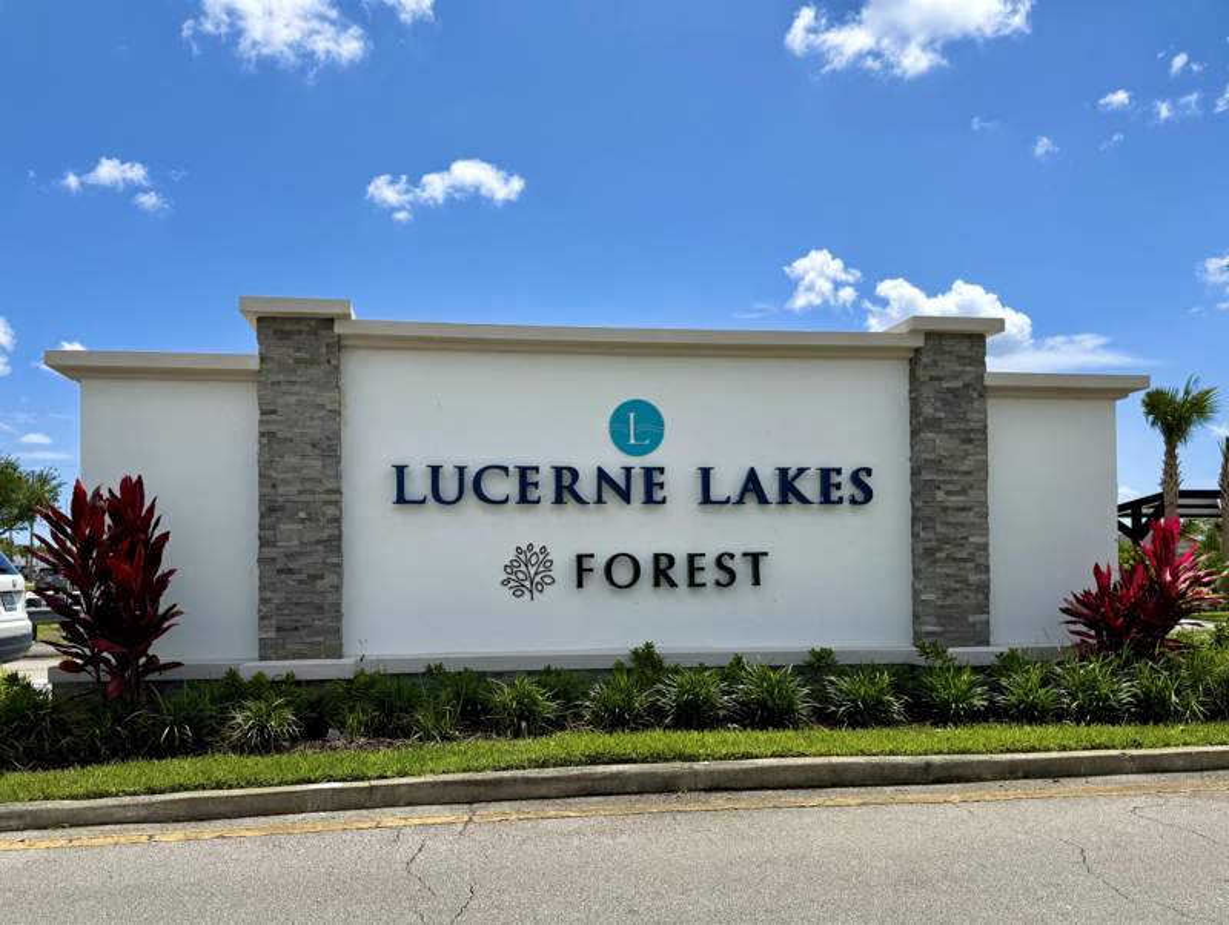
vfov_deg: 56.9
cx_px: 614
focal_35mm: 24
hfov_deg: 71.5
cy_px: 462
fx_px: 853
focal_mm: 6.76
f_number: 1.78
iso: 80
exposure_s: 1/8130
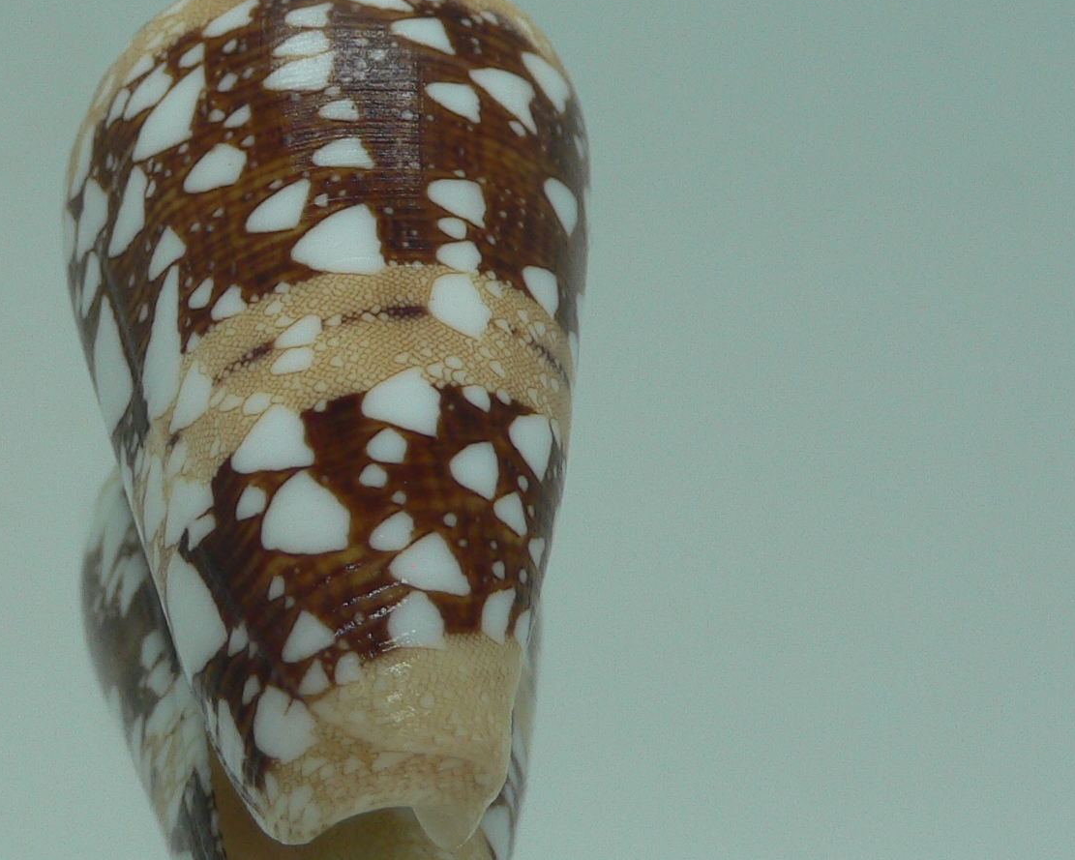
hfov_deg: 30.1
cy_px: 423
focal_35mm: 62
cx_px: 304
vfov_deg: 24.6
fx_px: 1973
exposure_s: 1/60
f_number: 2.8
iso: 80
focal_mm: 4.6
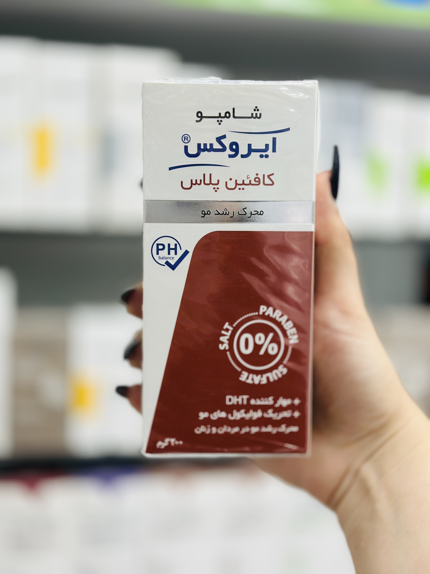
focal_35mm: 48
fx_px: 795
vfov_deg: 39.7
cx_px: 215
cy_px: 287
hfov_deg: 30.3
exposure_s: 1/100
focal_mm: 6.86
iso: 125
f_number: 1.78
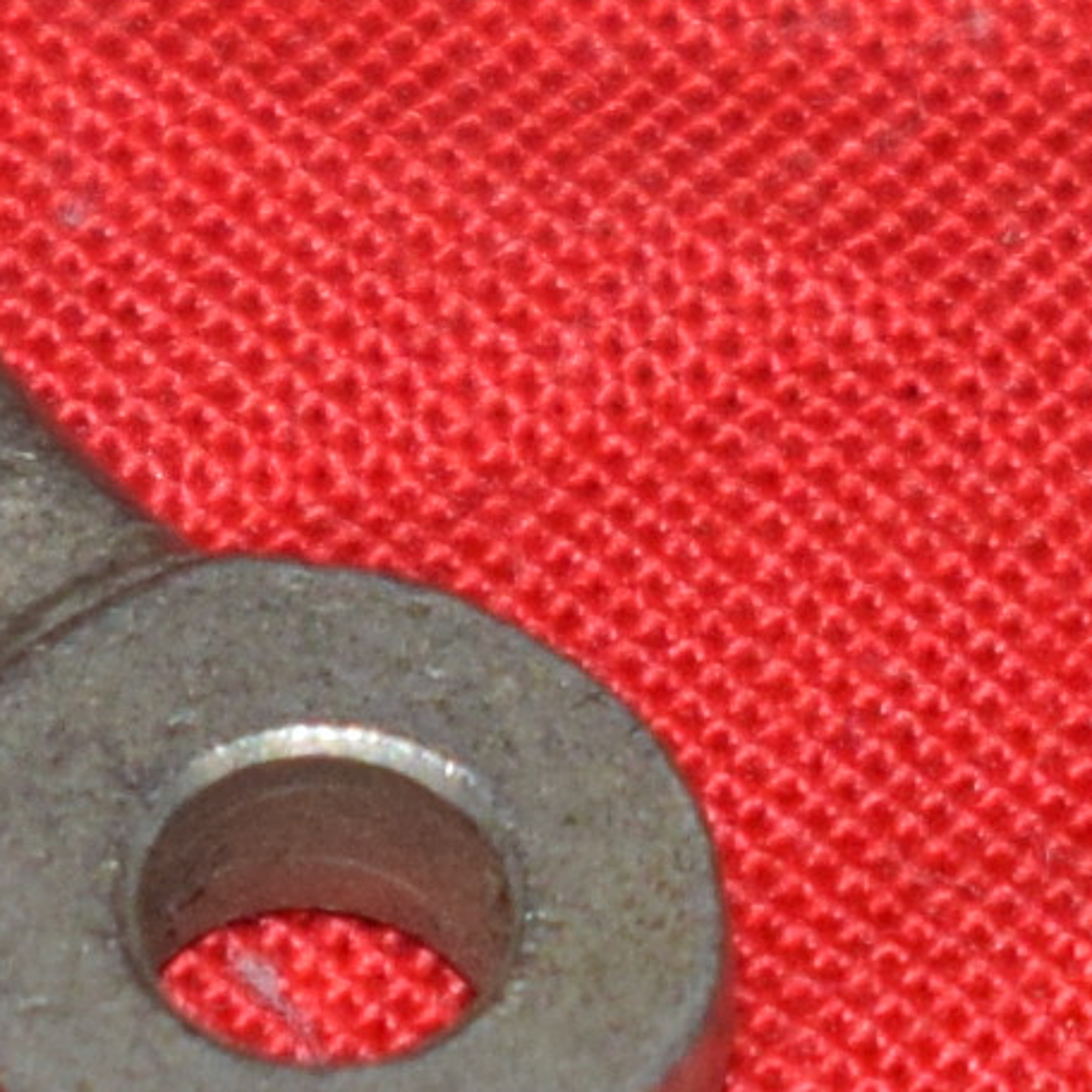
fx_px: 24705
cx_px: -807
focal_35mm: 692
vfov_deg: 2.5
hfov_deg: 2.5
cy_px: 50
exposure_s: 1/160
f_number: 5.6
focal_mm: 55
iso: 640
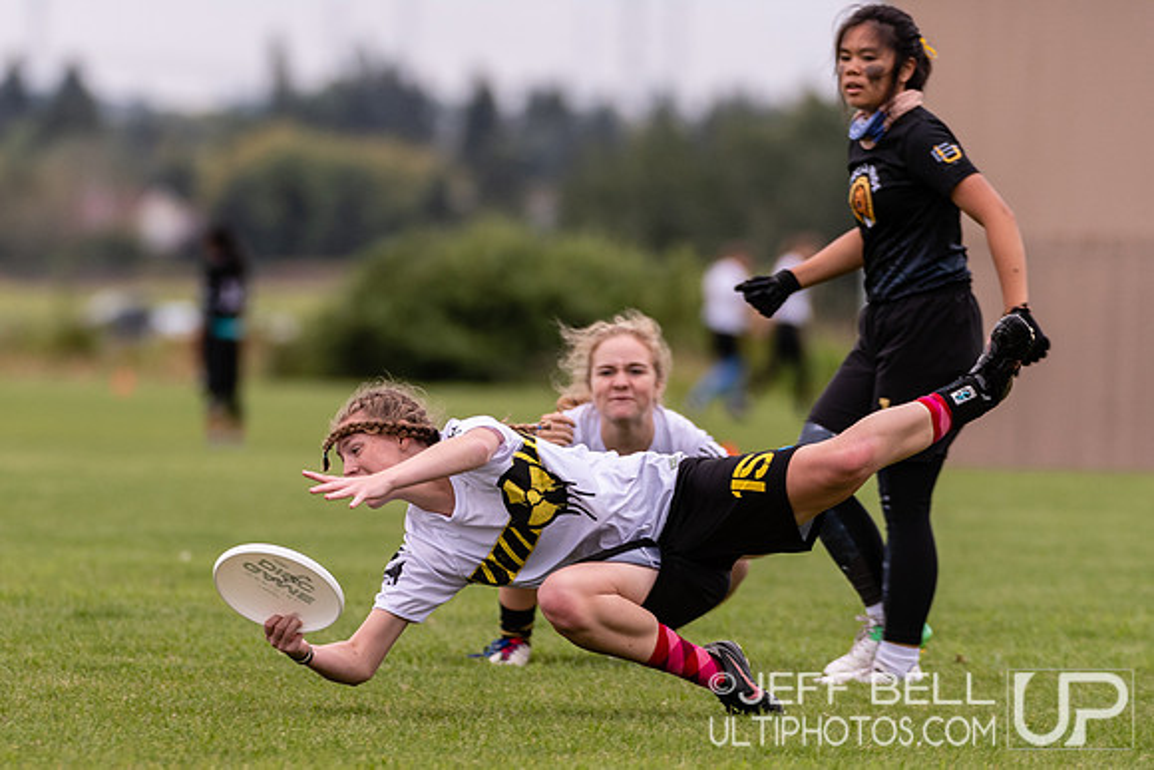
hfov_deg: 3.2
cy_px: 432
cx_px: 358
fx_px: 20341
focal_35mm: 634
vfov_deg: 2.2
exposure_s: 1/1000
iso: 250
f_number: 4
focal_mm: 290
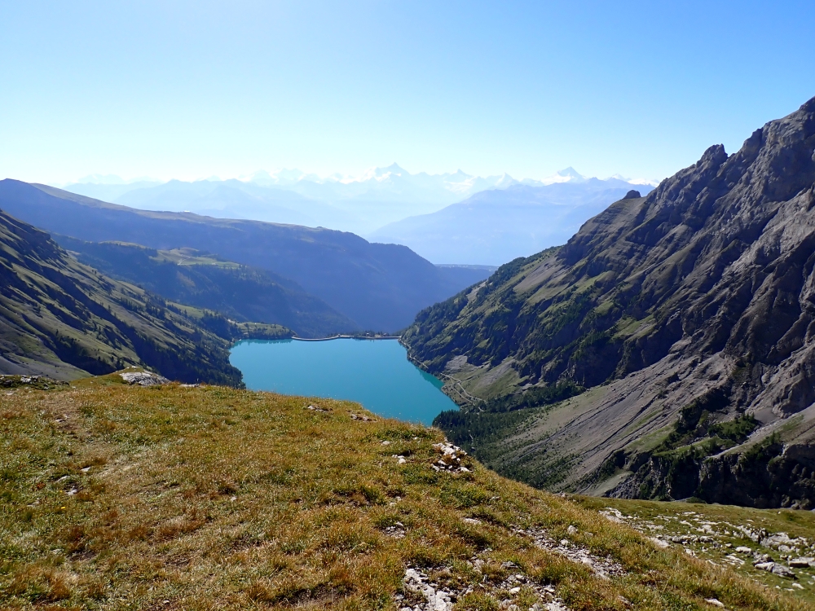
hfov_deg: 69.4
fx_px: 589
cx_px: 408
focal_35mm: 25
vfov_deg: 54.9
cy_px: 306
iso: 100
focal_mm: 4.5
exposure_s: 1/200
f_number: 8
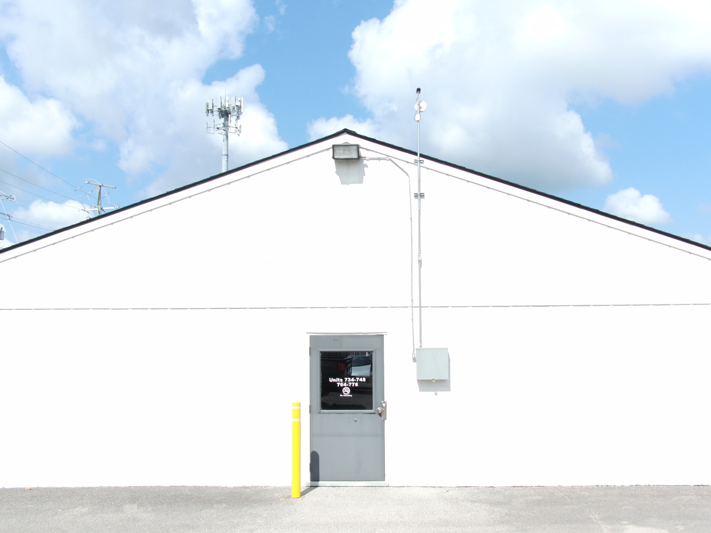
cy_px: 266
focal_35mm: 36
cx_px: 356
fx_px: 739
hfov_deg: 51.4
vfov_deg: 39.7
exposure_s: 1/1000
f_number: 3.3
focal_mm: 7.3
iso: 100
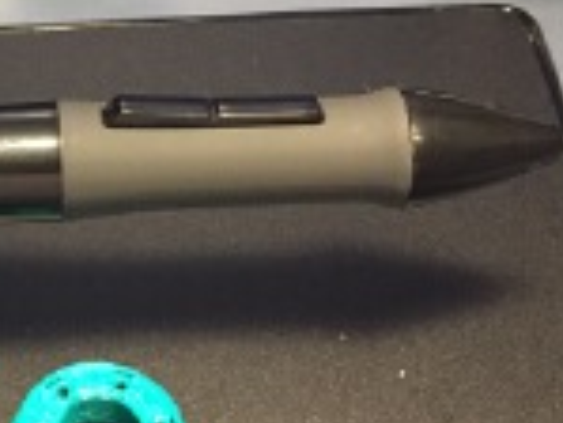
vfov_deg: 14.2
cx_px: -85
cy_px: 136
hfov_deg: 18.1
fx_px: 1693
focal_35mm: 104
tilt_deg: -51.7
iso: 250
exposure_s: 1/30
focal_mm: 4.15
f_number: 2.2
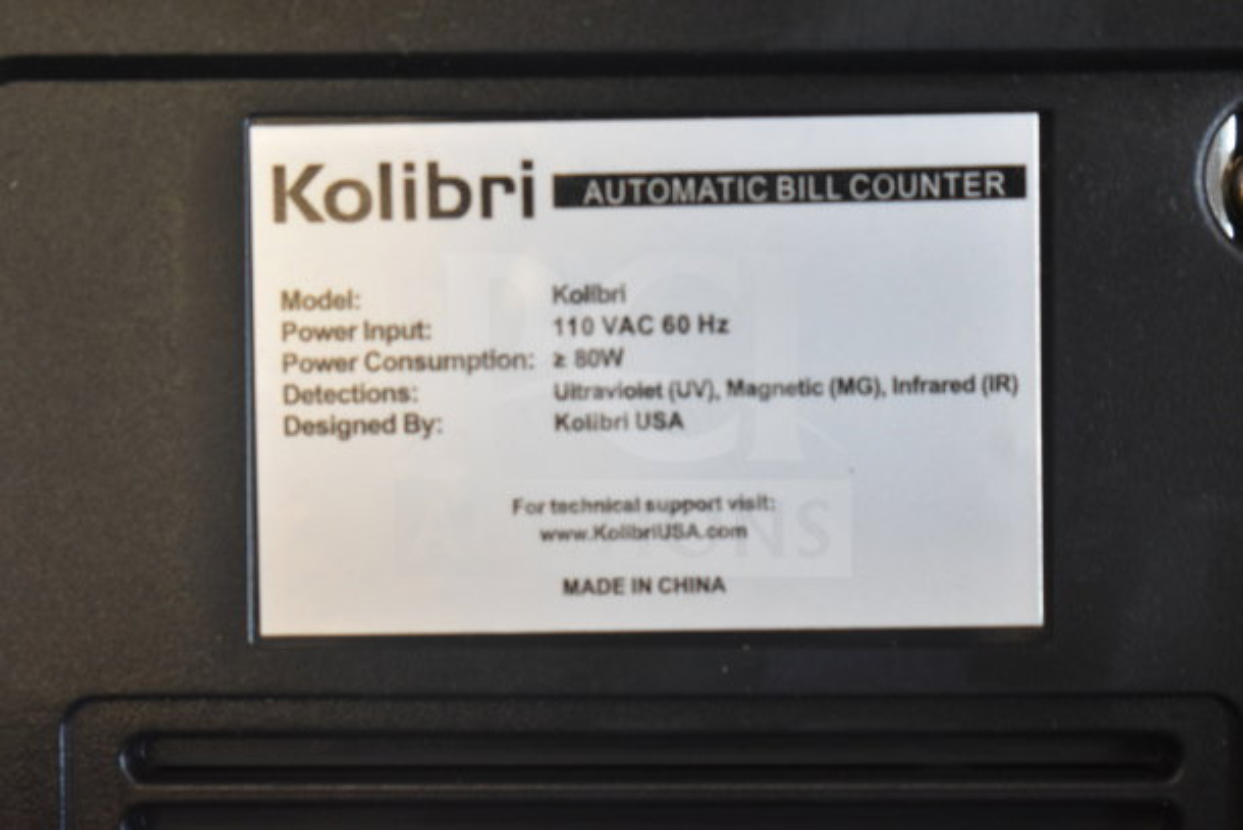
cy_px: 415
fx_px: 2849
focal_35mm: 82
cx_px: 622
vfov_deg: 16.6
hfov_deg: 24.6
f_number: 5.6
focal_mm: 55
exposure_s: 1/100
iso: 1250
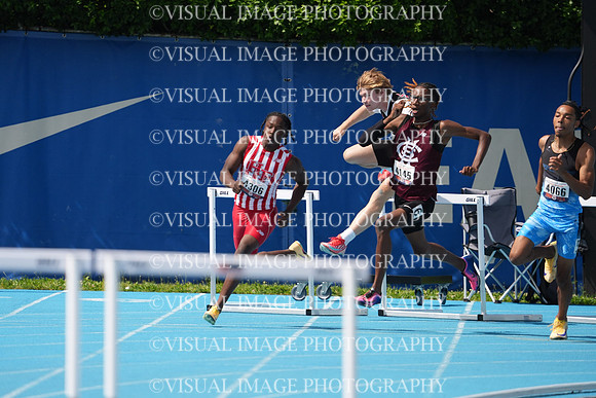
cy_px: 199
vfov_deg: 2.3
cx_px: 298
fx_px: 9935
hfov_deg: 3.4
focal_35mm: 600
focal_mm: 600
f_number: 6.3
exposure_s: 1/2000
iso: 500
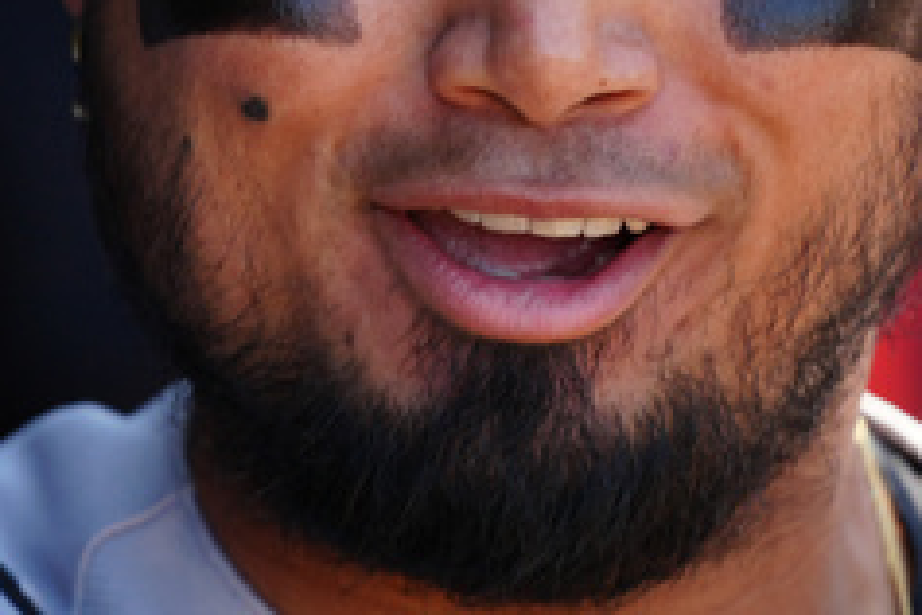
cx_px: 82
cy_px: 43
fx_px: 33164
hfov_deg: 1.6
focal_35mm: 1295
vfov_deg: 1.1
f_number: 2.8
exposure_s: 1/640
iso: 250
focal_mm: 300
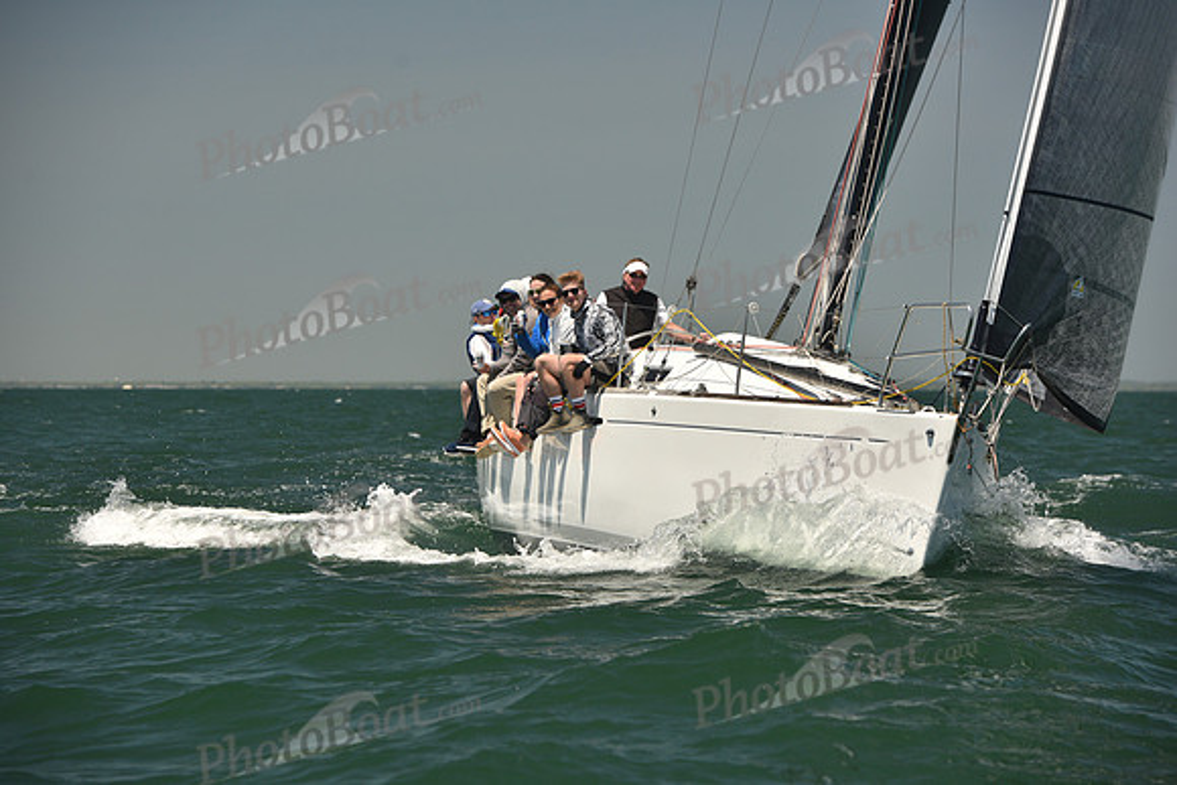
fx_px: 4742
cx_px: 588
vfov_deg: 9.5
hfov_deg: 14.2
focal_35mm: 145
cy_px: 392
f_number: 5.6
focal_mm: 145
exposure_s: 1/800
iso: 250
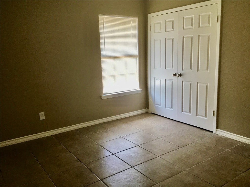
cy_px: 94
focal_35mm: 31
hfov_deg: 58.4
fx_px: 224
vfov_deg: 45.4
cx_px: 125
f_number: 2.4
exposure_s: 1/40
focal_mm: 3.3
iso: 32
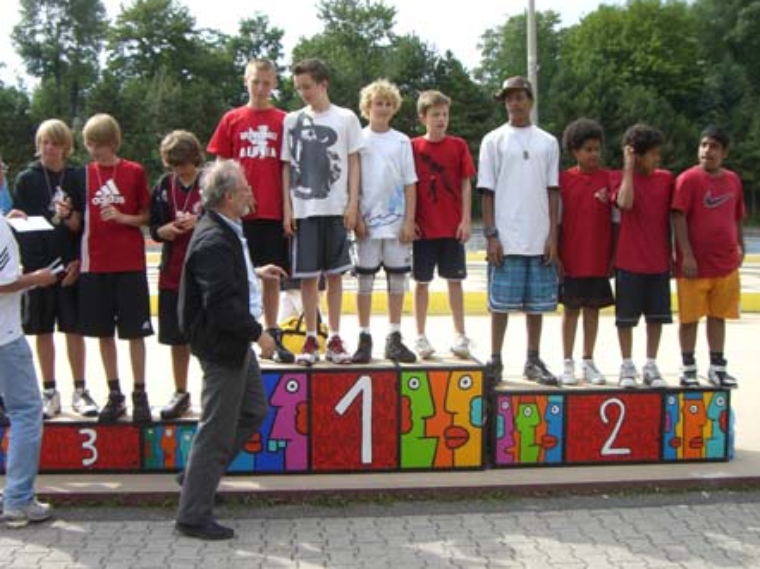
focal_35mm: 43
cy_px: 315
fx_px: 944
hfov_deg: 43.8
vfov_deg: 33.5
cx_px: 347
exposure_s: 1/250
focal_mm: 6.2
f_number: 4.3
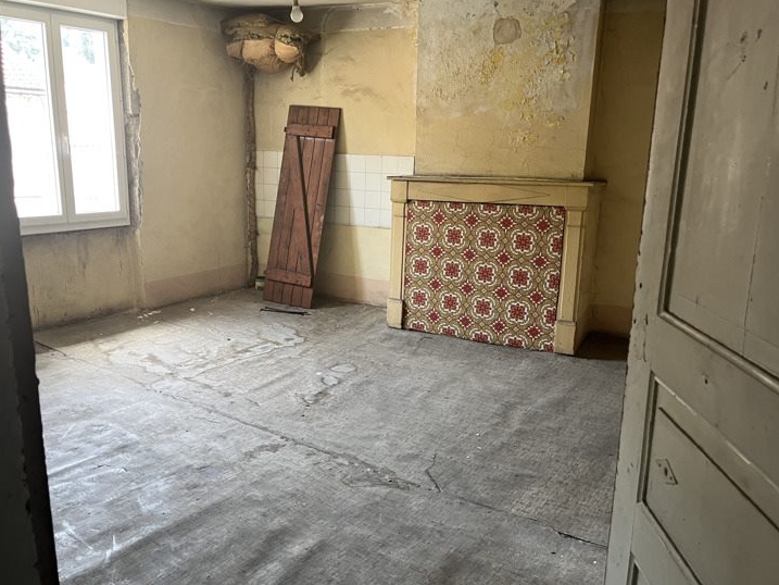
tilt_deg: -14.5
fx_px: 653
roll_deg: -1.2
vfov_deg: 48.2
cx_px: 372
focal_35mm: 29
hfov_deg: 61.6
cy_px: 286
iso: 125
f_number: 1.6
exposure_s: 1/60
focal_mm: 5.1
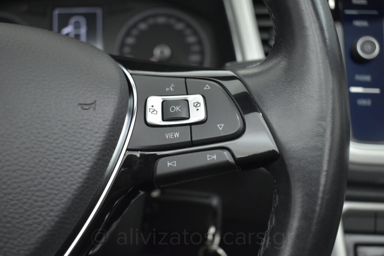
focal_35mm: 38
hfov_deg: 51.3
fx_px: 400
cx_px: 192
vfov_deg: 35.5
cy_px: 128
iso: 1600
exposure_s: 1/100
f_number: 4
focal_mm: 25
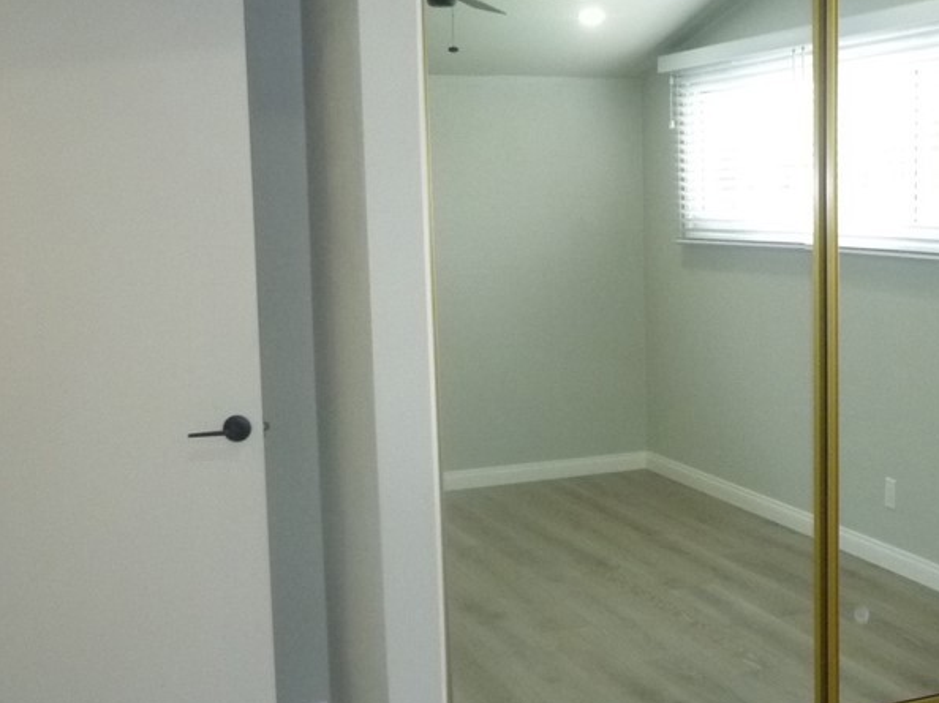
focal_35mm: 50
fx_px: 1356
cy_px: 371
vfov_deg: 29.1
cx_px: 770
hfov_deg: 36.7
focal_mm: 5.2
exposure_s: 1/125
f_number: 3.3
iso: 400
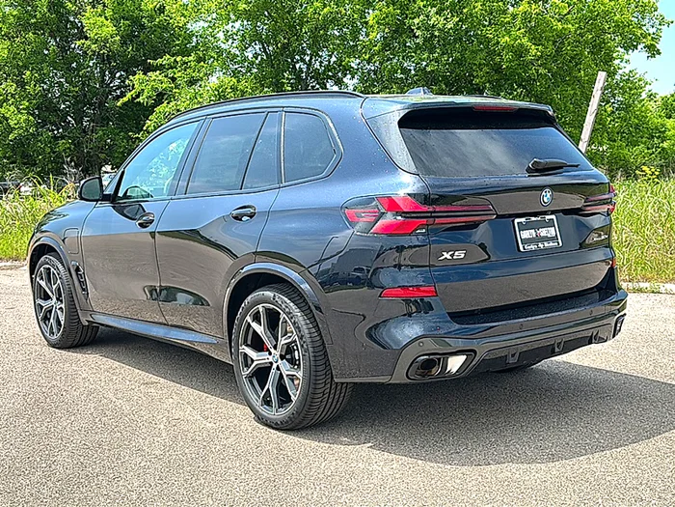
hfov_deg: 50.1
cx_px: 338
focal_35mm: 37
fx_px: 721
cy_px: 254
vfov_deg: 38.7
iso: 80
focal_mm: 6.86
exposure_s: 1/2817
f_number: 1.78
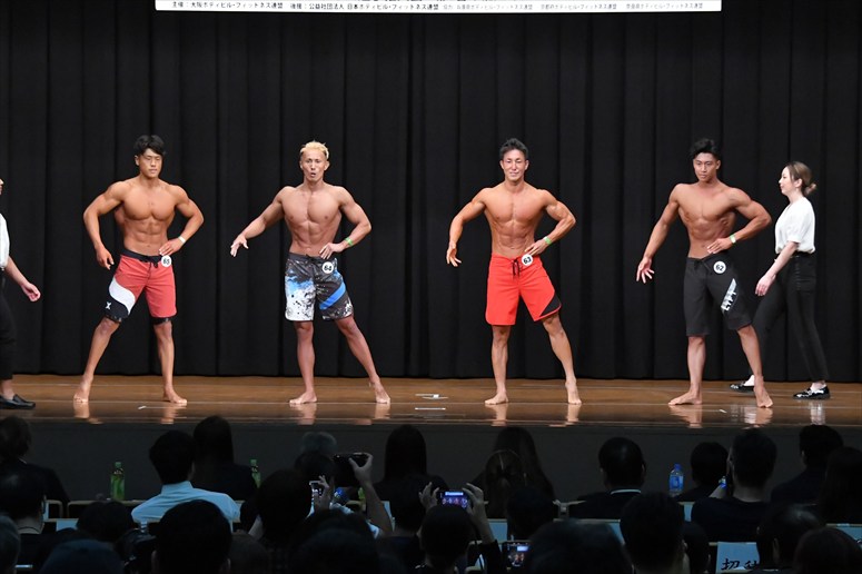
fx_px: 2800
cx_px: 431
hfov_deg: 17.5
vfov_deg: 11.7
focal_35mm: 117
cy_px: 287
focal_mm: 78
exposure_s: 1/400
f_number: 5.6
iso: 8000
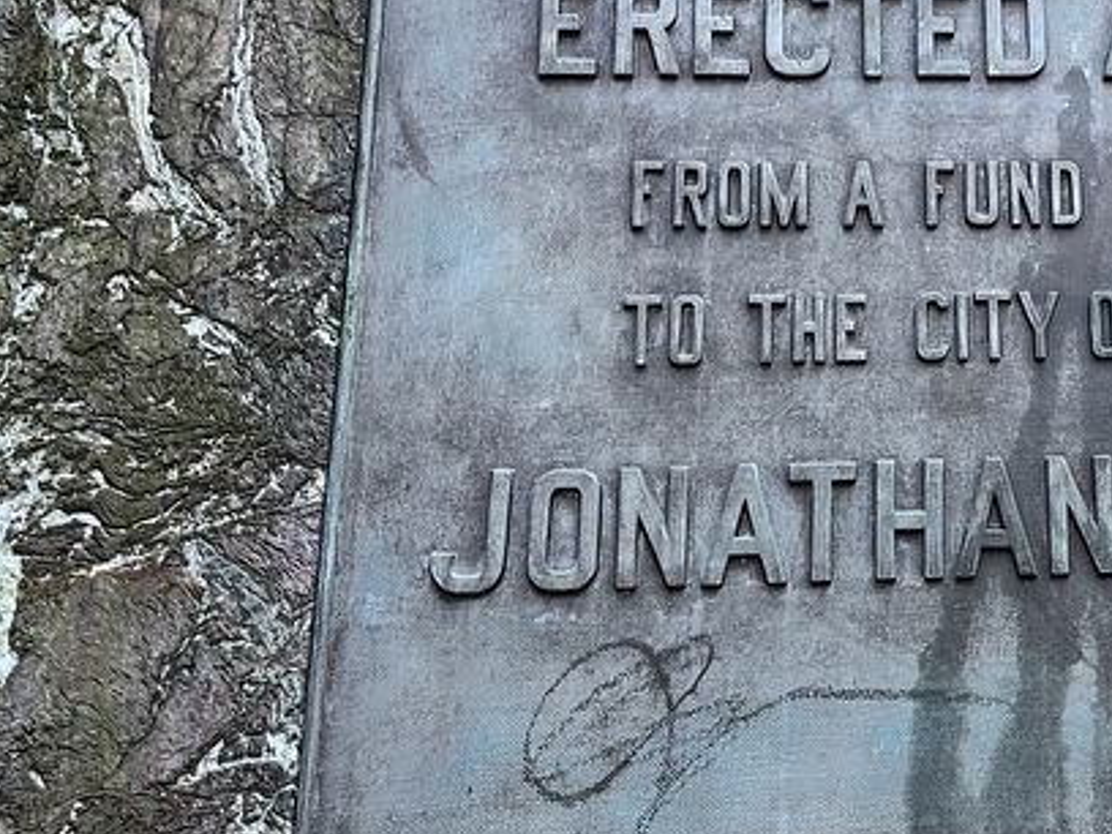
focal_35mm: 51
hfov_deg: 34.9
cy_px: 281
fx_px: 1638
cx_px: 1044
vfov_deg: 28.4
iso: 125
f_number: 1.6
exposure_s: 1/70
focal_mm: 5.1
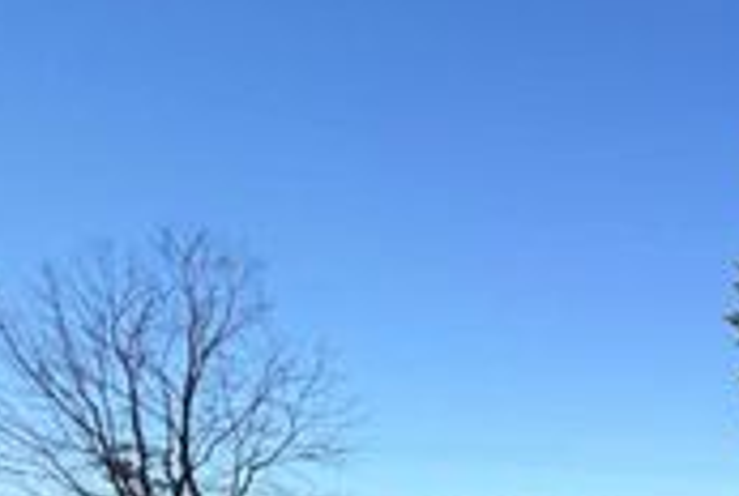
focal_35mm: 56
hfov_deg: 28.8
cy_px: 862
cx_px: 970
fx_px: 1152
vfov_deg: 19.2
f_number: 2.2
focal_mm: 2.22
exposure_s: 1/770
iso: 32
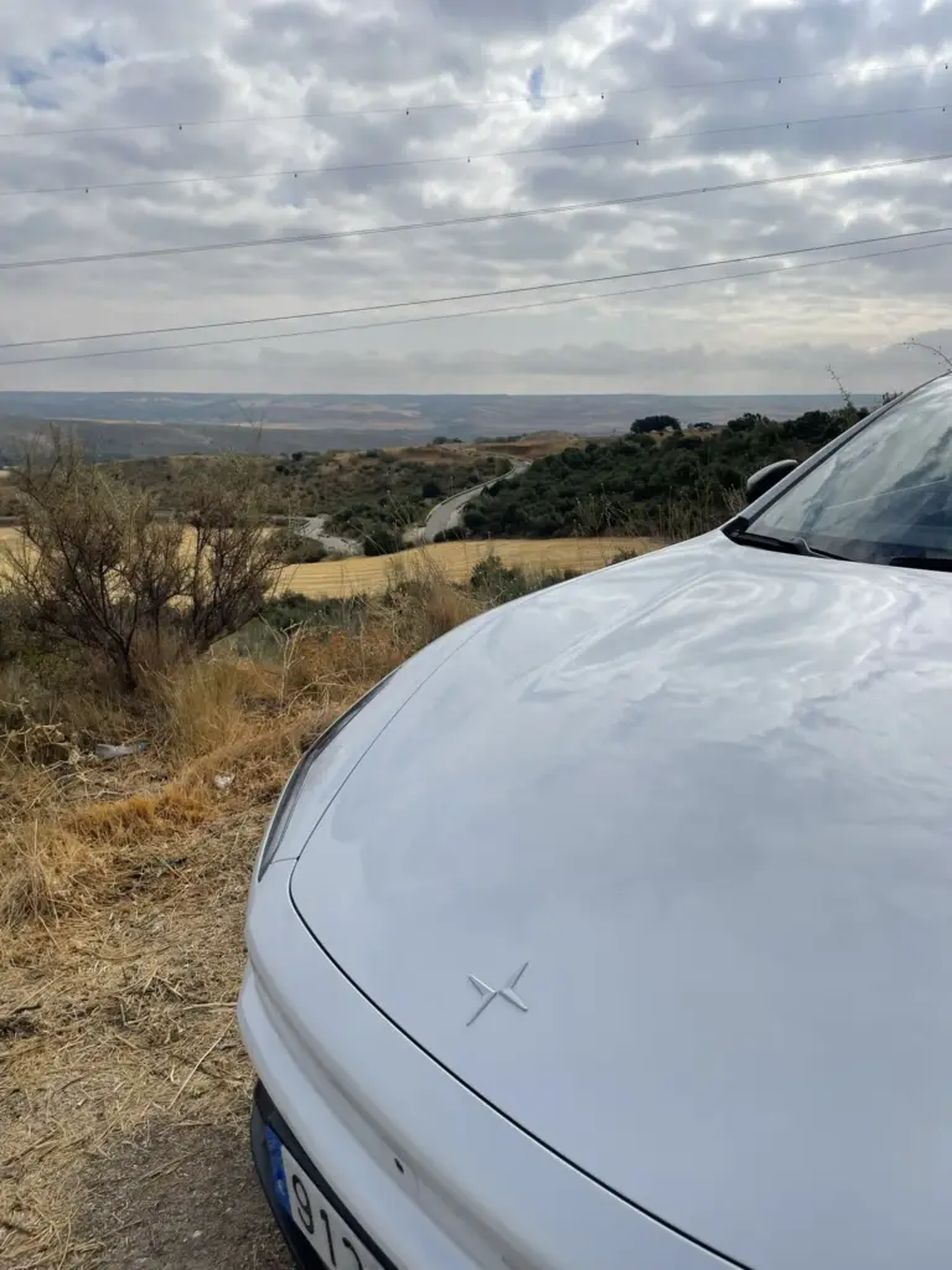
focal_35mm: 26
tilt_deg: -13.6
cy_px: 635
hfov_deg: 53.1
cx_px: 476
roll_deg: +1.2
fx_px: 953
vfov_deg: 67.3
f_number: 1.6
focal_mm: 4.2
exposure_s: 1/7813
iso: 32
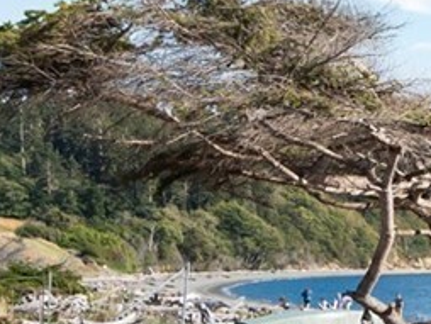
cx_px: 1206
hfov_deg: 10.5
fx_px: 1807
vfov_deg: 10.2
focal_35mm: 145
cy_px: 249
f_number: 8
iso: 200
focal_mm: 24
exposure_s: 1/400
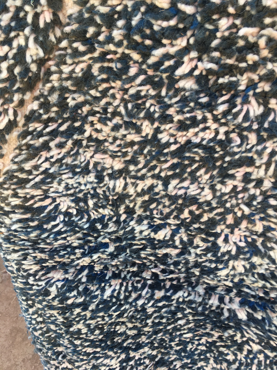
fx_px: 309
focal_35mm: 29
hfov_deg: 48.2
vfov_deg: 61.7
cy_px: 185
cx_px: 138
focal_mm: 4.15
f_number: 2.2
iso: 25
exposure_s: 1/140
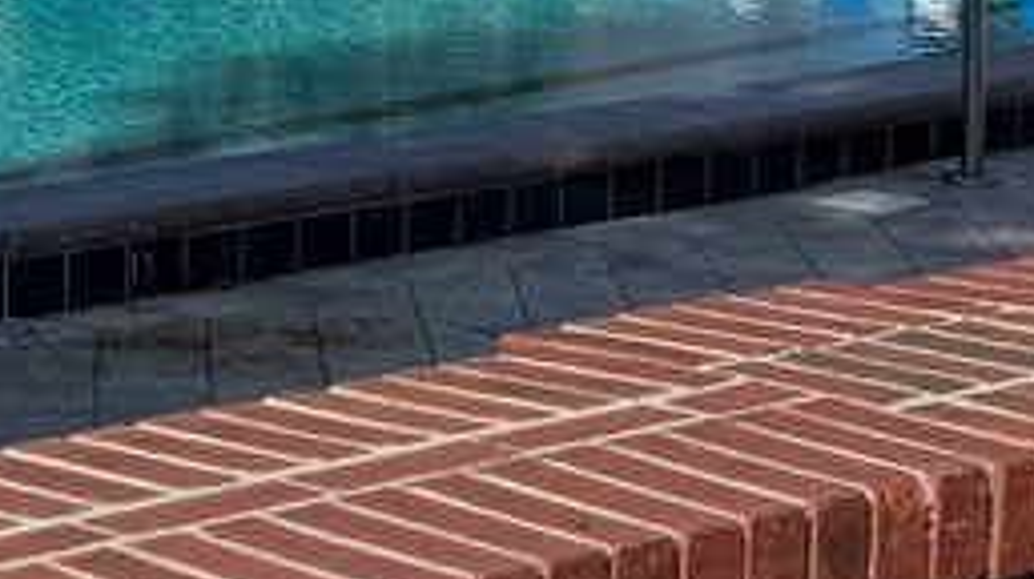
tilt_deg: -5.5
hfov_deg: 12.8
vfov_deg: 7.4
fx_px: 4465
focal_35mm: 163
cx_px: -294
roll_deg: +0.1
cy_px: -133
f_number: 1.78
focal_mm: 6.76
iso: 80
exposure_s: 1/5814
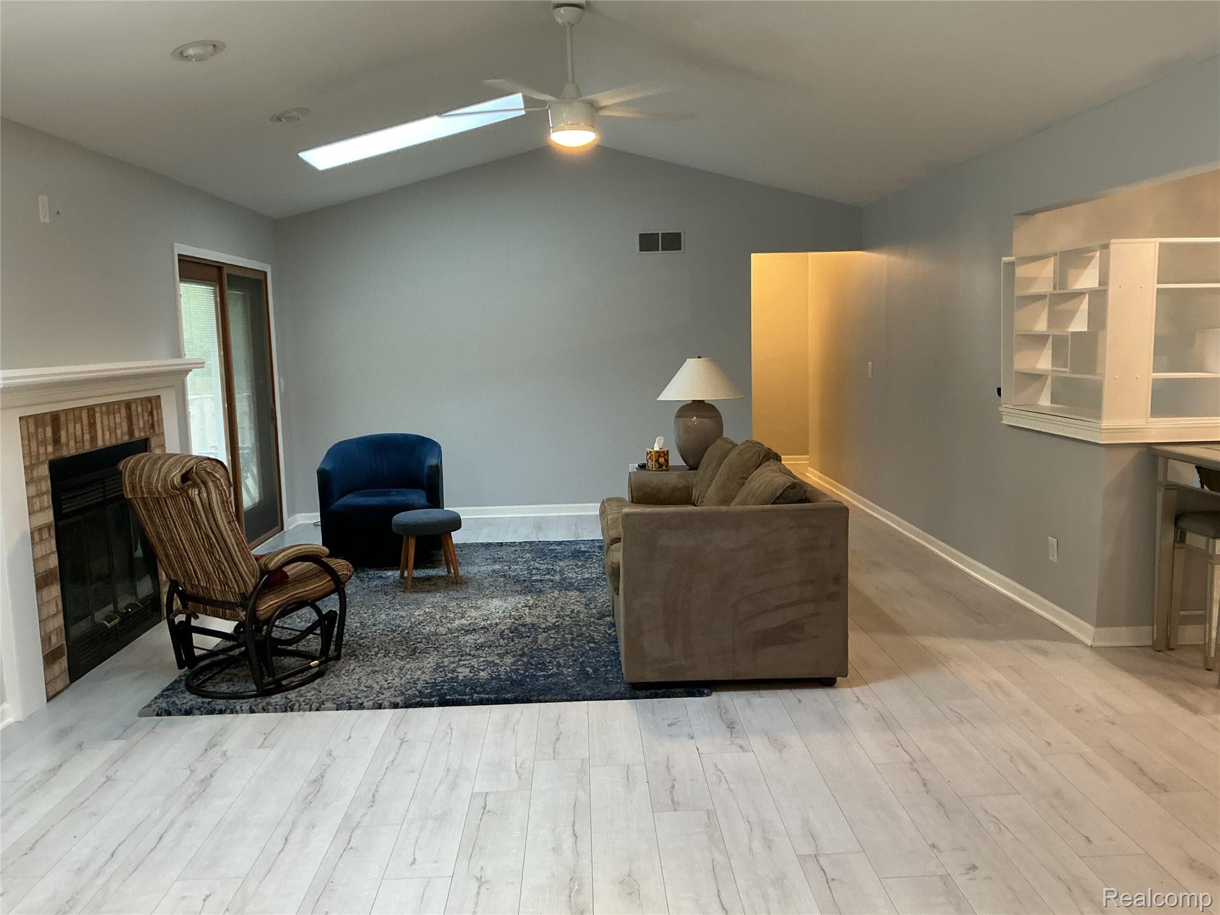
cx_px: 610
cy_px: 458
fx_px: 1022
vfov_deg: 48.2
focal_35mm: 29
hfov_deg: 61.7
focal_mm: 3
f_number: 1.8
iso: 160
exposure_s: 1/60
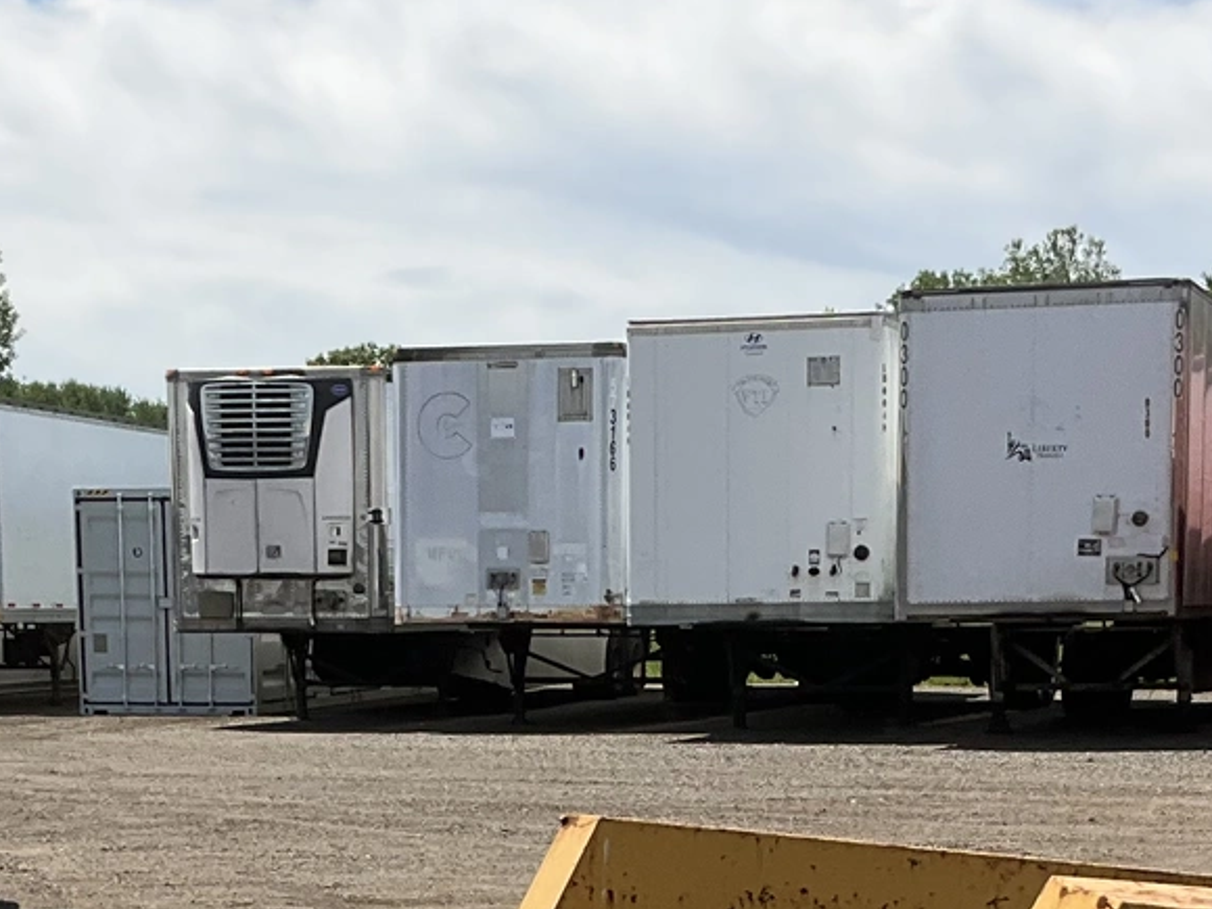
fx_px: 3501
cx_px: 573
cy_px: 1248
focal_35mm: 100
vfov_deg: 14.1
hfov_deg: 19.6
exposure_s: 1/1984
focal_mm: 3
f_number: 1.8
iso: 25
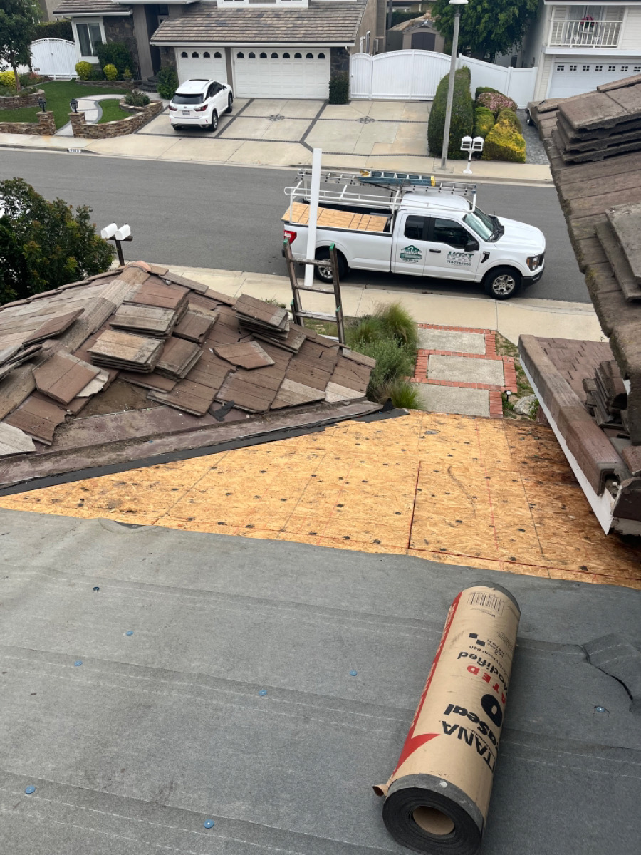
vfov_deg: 67.3
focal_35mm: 26
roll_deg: +2.7
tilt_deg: -33.6
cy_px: 428
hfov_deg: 53.1
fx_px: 642
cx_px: 320
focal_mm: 5.1
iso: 50
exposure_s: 1/1477
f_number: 1.6
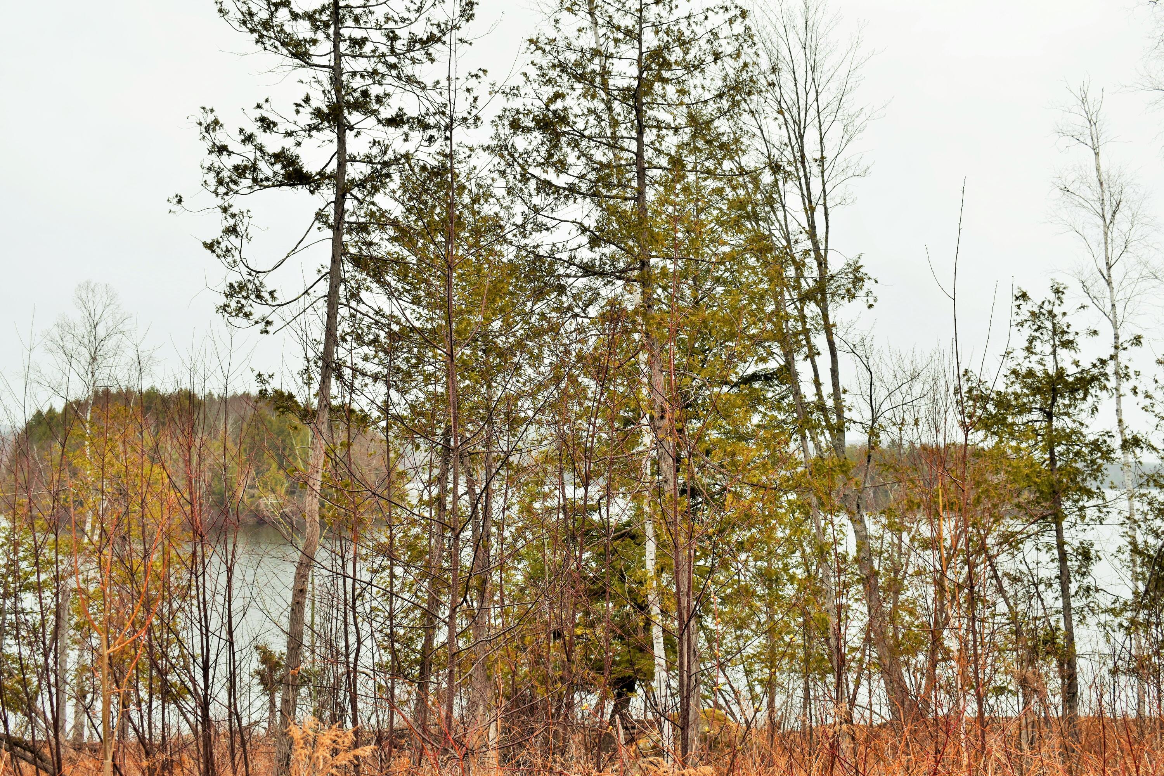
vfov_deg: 28.1
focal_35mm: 48
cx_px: 582
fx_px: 1552
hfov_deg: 41.1
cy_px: 388
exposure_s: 1/160
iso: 100
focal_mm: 32
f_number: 6.3
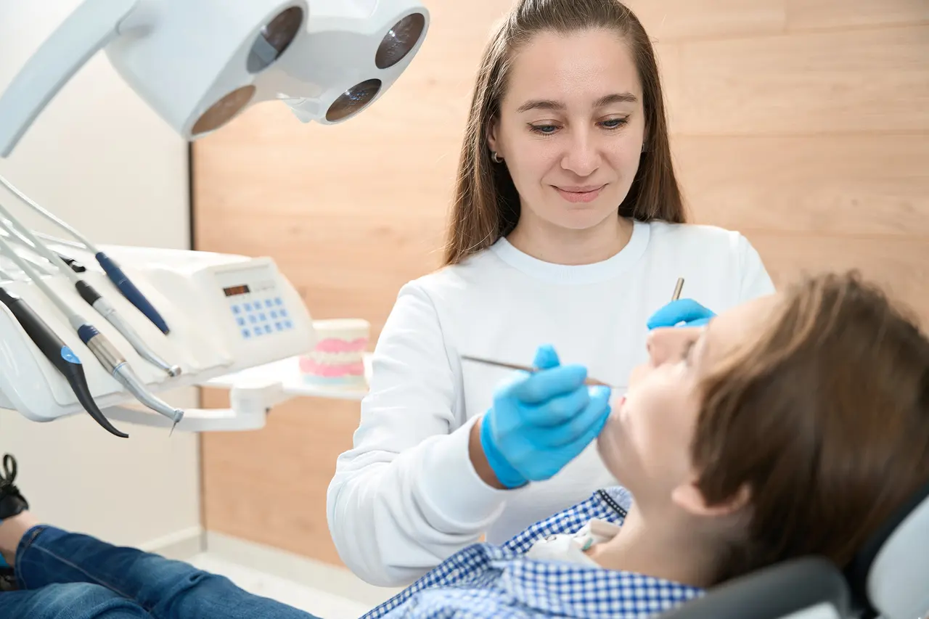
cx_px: 464
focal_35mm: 43
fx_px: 1115
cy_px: 310
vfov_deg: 31.0
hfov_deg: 45.2
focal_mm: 43.2
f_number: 3.2
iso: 100
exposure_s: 1/250
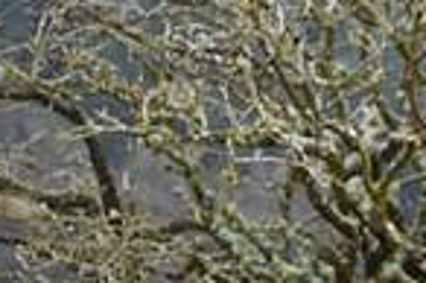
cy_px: 29
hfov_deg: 2.6
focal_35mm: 796
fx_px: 9409
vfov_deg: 1.7
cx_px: 805
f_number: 4.5
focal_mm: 200
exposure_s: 1/800
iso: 800
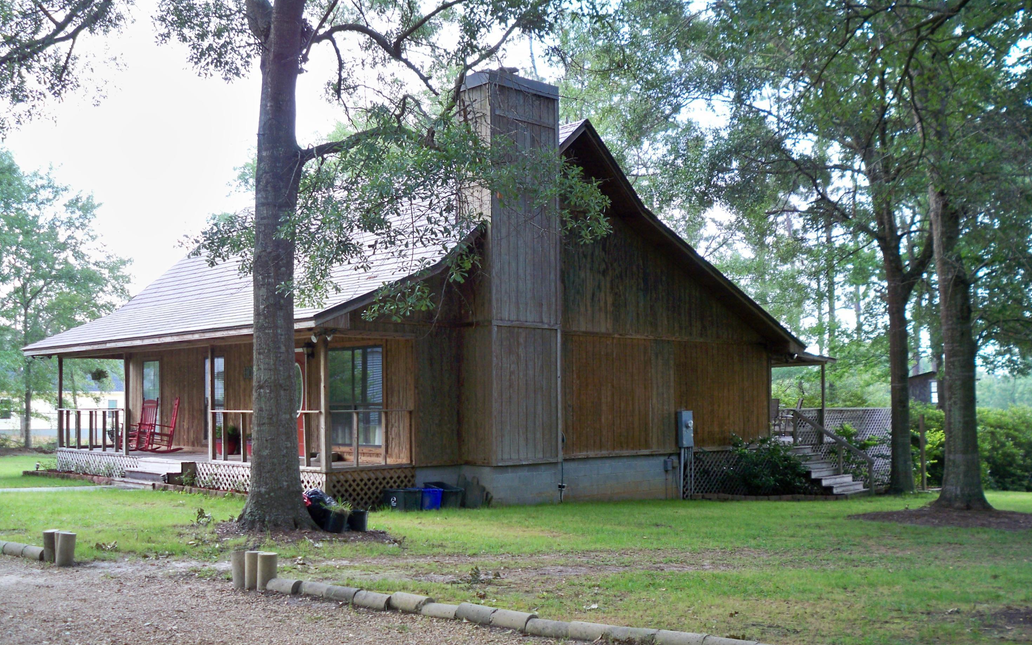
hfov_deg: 51.5
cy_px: 343
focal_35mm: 38
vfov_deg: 33.6
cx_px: 511
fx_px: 1069
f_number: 3.1
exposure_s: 1/60
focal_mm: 6.3
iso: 100
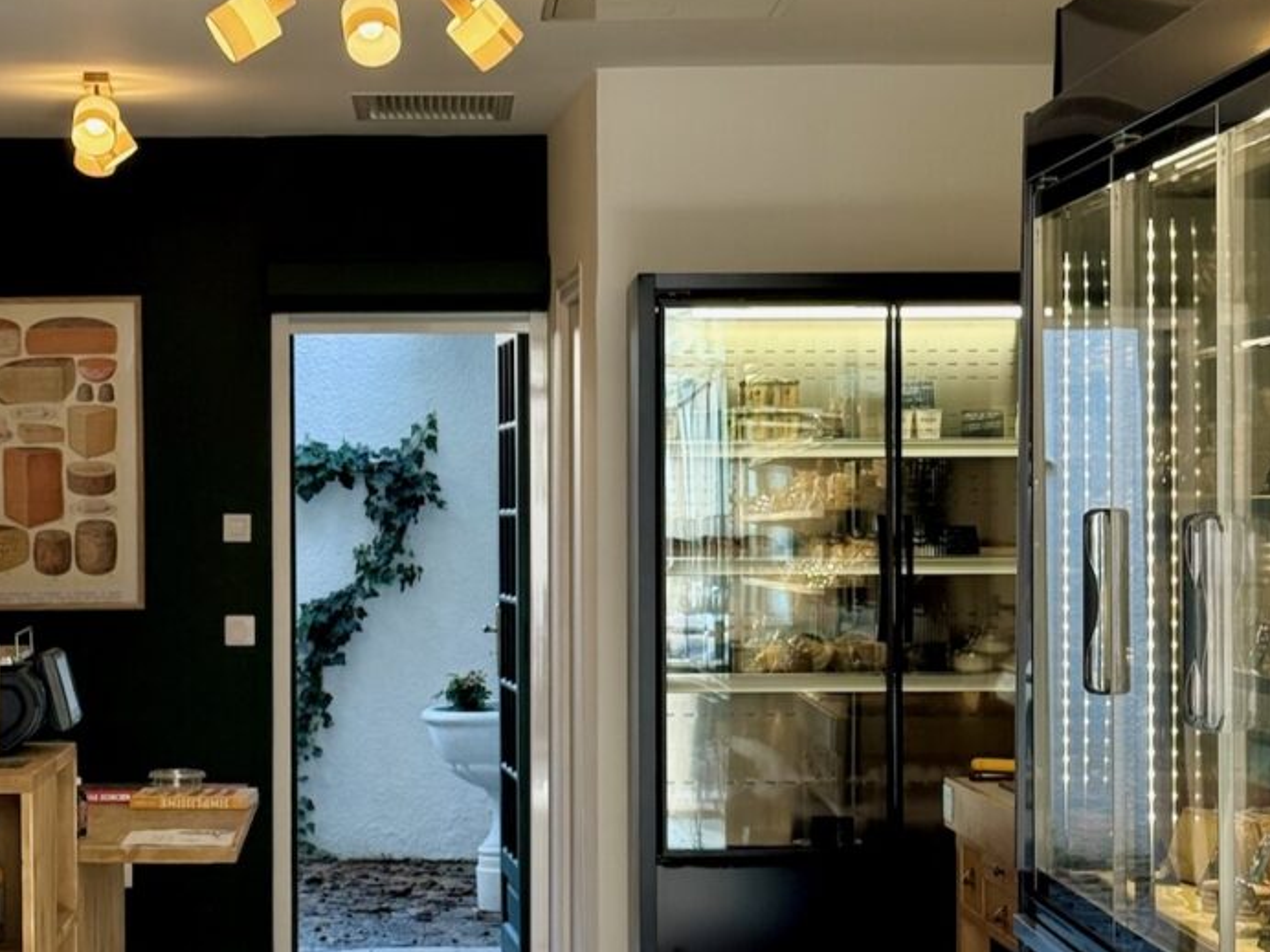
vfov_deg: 20.6
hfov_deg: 27.2
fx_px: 2605
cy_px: 662
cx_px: 426
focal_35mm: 71
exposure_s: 1/149
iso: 80
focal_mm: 6.76
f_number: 1.78
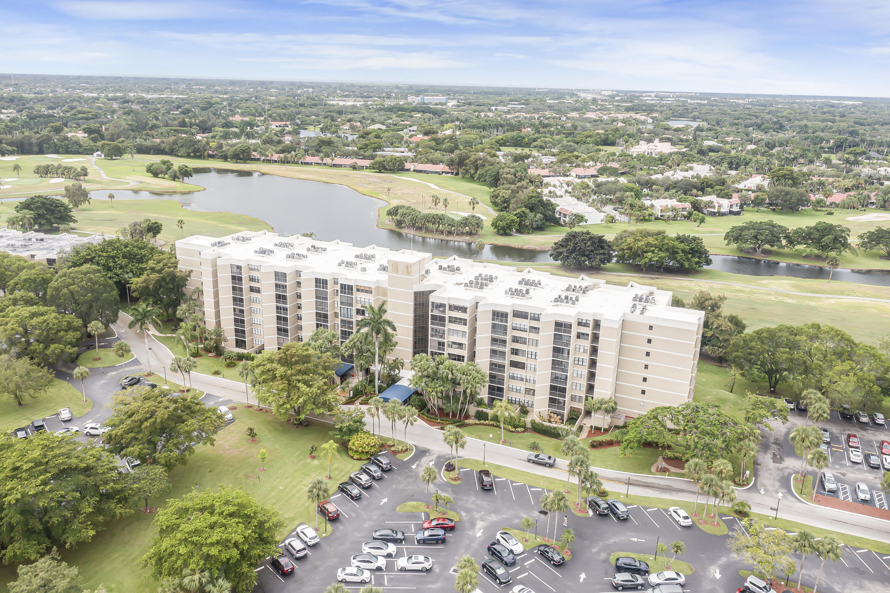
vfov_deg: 46.4
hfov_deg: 65.5
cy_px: 296
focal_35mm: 28
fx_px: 692
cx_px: 445
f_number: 5
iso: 100
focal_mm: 10.26
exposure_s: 1/320
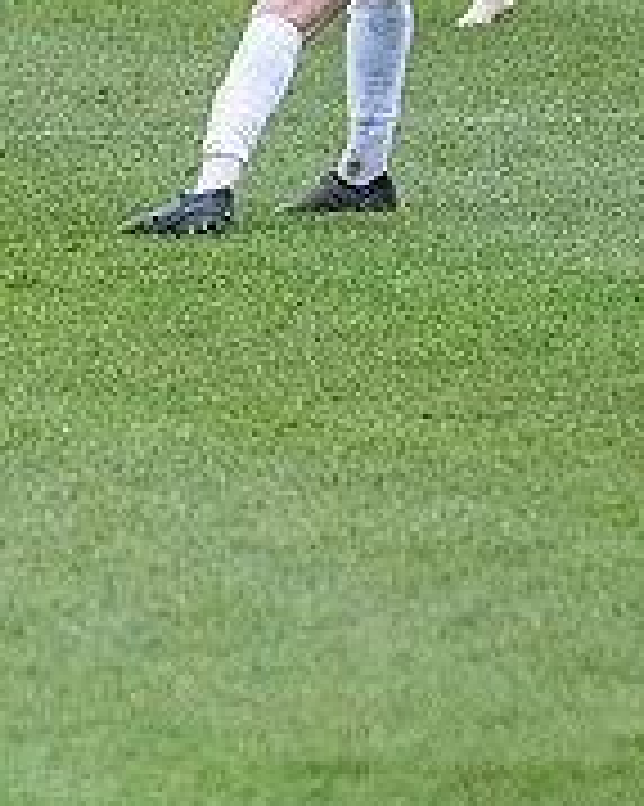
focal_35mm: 968
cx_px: -278
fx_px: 23082
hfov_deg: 1.6
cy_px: -147
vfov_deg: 2.0
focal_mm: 200
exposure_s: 1/1250
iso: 5000
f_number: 4
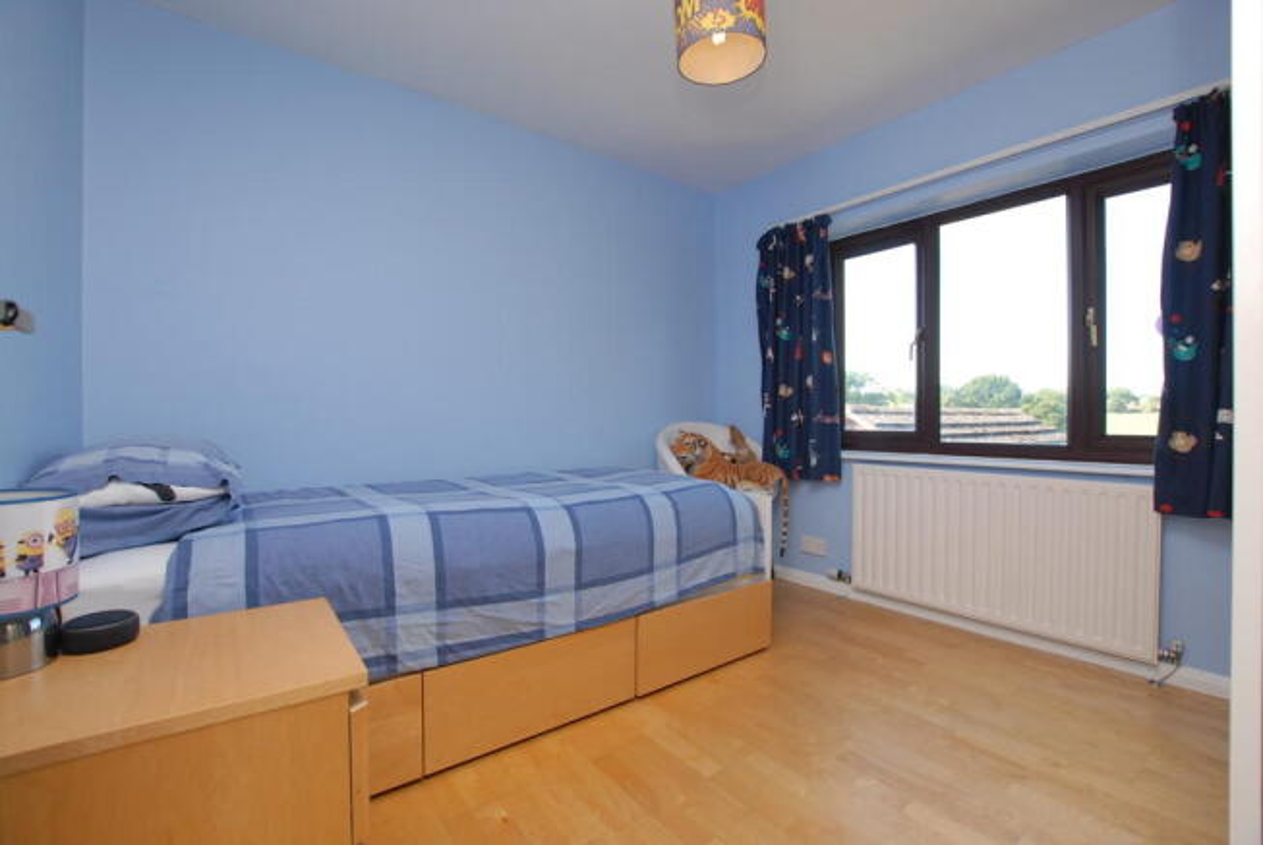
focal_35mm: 15
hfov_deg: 100.3
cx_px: 632
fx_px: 527
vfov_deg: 77.5
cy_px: 422
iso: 200
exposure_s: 1/60
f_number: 5
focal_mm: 10
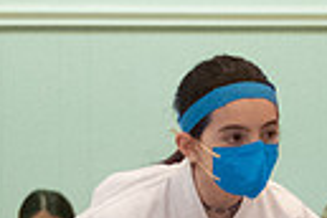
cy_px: 334
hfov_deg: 3.6
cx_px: 339
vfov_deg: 2.4
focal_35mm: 579
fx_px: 5259
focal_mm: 50
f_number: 2
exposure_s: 1/500
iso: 3200
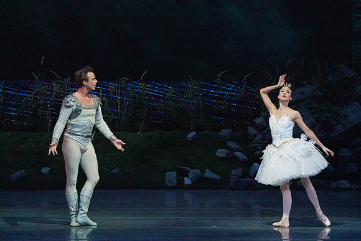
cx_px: 180
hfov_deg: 5.9
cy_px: 120
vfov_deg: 4.0
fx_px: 3490
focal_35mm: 348
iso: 8000
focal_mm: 348
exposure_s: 1/320
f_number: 5.6
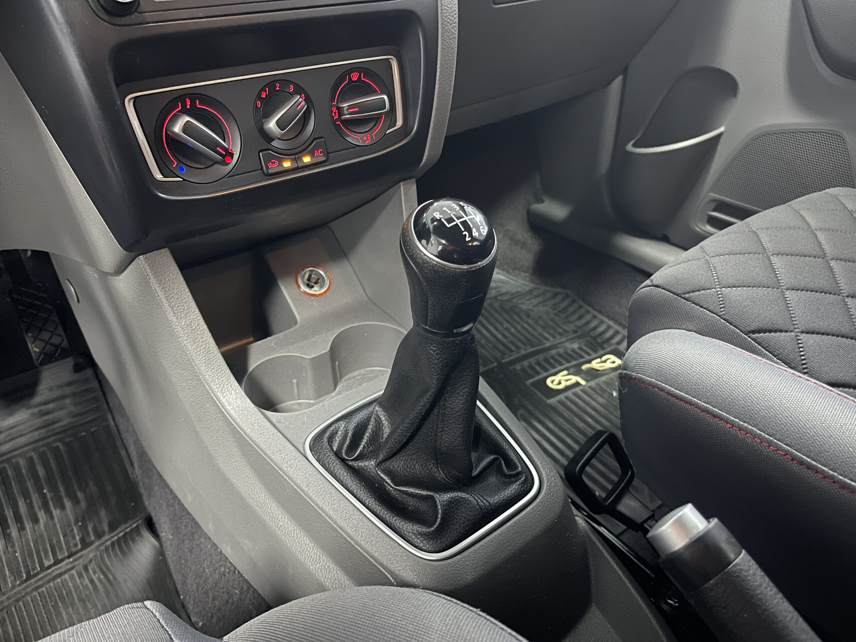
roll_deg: -0.8
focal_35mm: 25
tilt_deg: -33.1
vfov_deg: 54.9
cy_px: 321
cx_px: 428
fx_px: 618
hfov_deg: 69.4
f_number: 1.6
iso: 1000
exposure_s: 1/9
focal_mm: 5.1
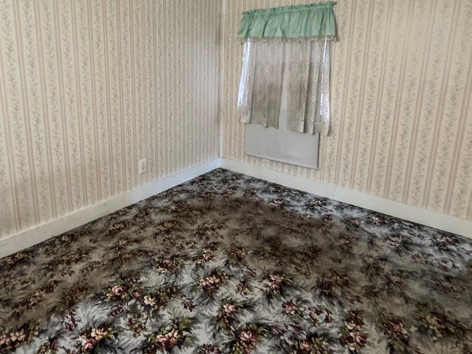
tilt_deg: -12.0
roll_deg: +0.3
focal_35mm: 24
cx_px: 171
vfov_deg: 55.7
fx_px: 327
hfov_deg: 70.2
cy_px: 118
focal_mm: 2.22
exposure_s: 1/60
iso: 640
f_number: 2.2
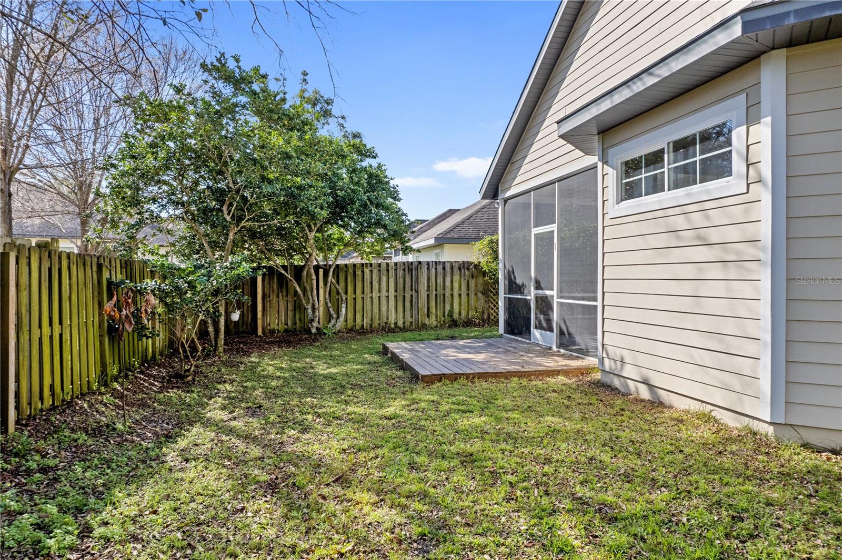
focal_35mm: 22
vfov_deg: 57.2
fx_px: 514
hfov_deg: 78.6
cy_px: 280
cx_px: 421
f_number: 2.8
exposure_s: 1/800
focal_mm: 8.38
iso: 110
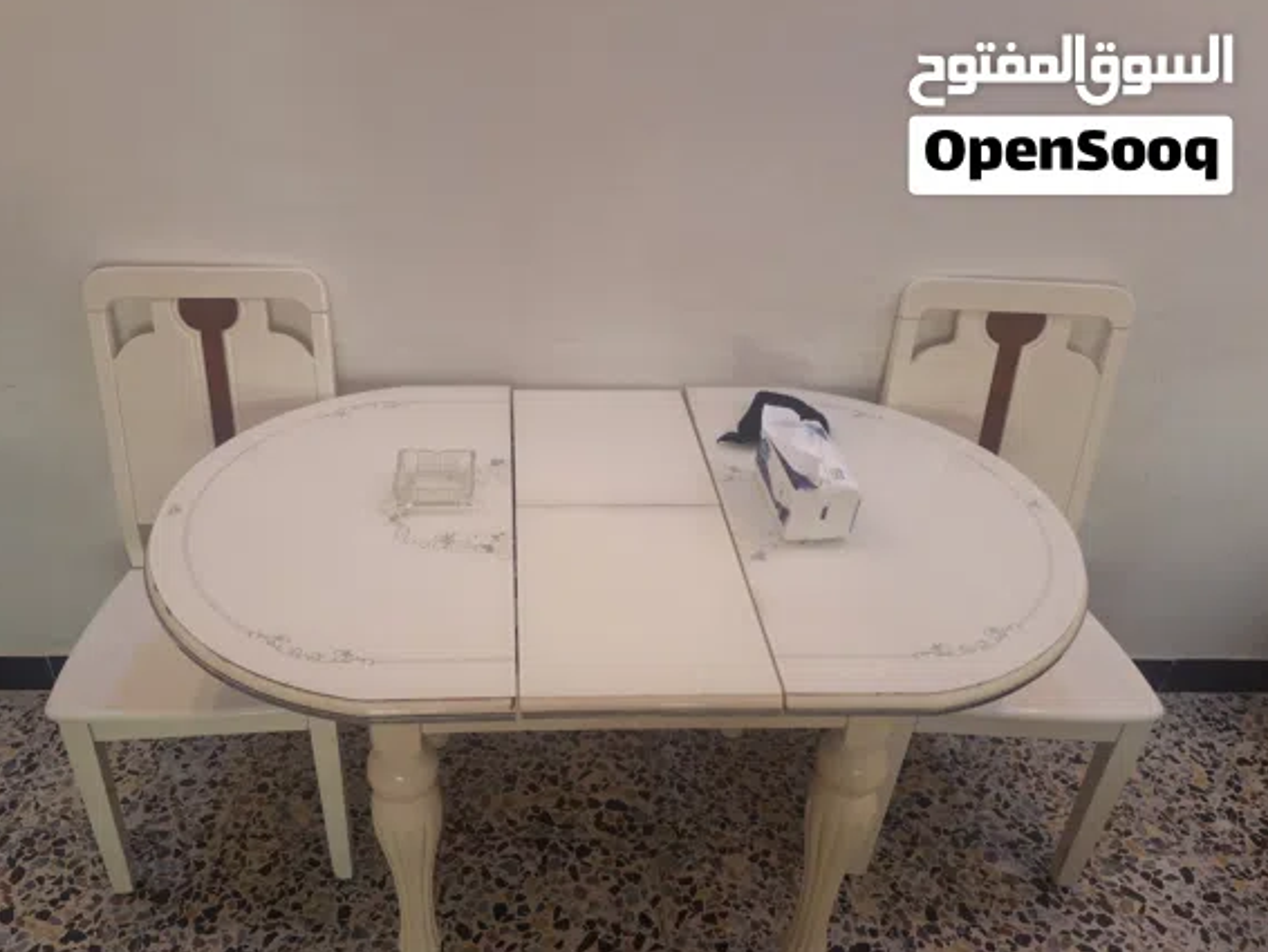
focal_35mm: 26
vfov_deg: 53.0
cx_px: 571
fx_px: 953
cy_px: 517
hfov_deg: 67.1
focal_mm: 5.54
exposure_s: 1/50
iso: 125
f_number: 1.8
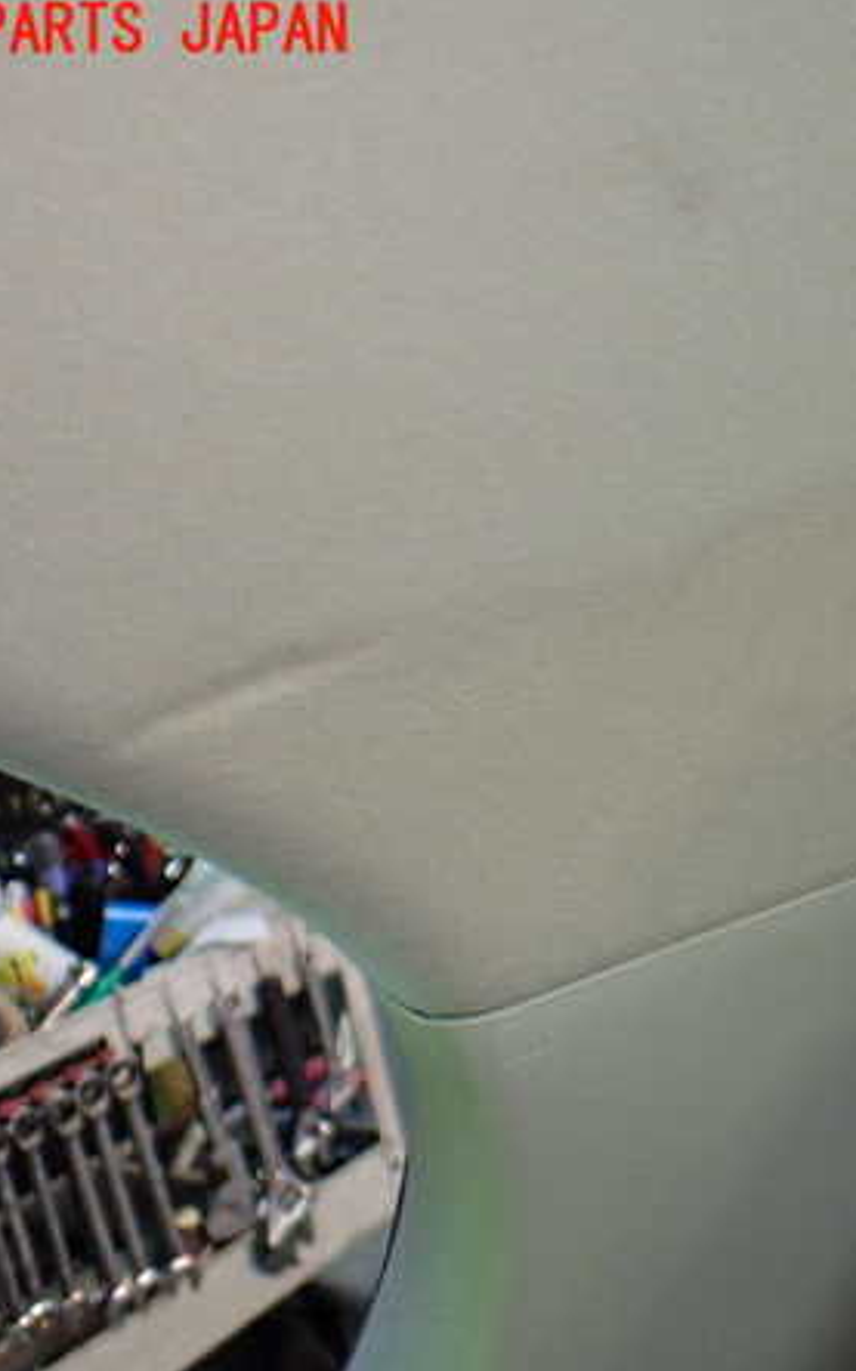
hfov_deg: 29.0
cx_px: 714
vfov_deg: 46.2
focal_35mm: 43
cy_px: 689
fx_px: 1607
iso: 640
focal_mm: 5.4
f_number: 2.3
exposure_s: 1/125
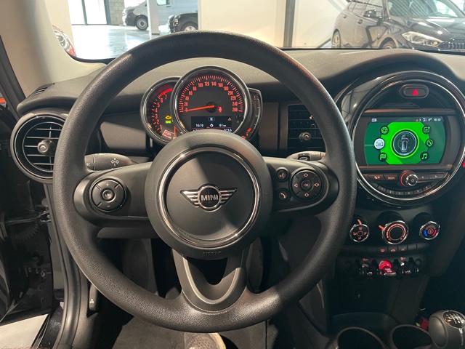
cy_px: 174
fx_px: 349
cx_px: 232
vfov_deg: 53.1
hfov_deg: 67.3
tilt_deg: -25.9
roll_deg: -0.4
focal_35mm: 26
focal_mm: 4.2
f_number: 1.6
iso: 500
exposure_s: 1/31
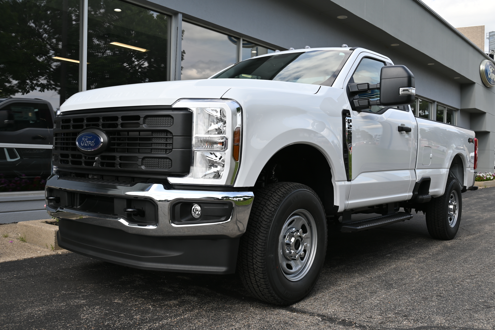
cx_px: 248
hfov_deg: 56.1
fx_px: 464
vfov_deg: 39.1
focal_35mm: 34
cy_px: 165
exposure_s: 1/320
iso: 100
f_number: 6.3
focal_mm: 22.5
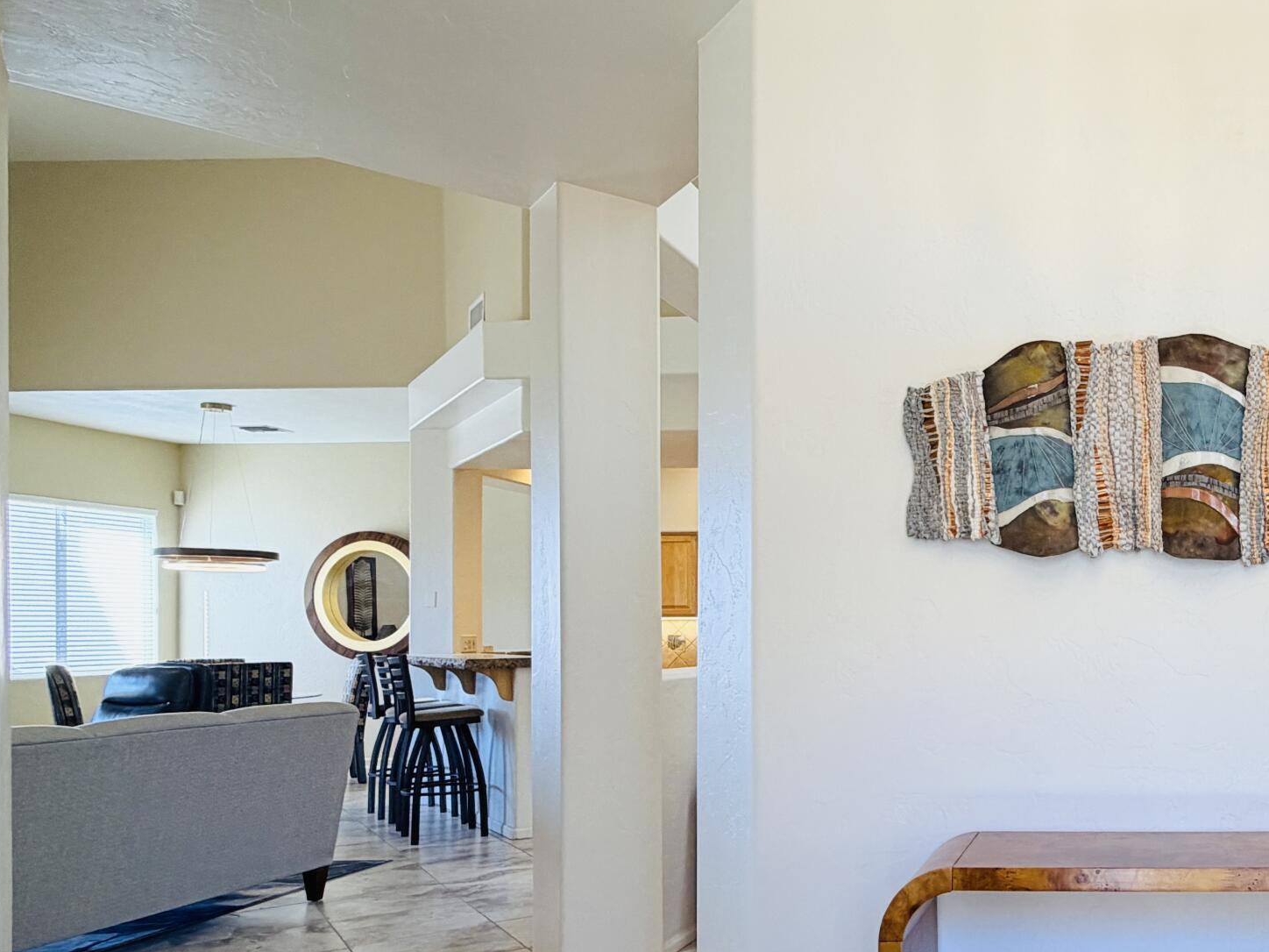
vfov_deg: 47.6
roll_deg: +0.0
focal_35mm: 29
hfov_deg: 54.3
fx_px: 1063
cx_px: 1126
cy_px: 621
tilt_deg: +1.3
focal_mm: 2.22
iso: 125
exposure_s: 1/120
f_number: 2.2
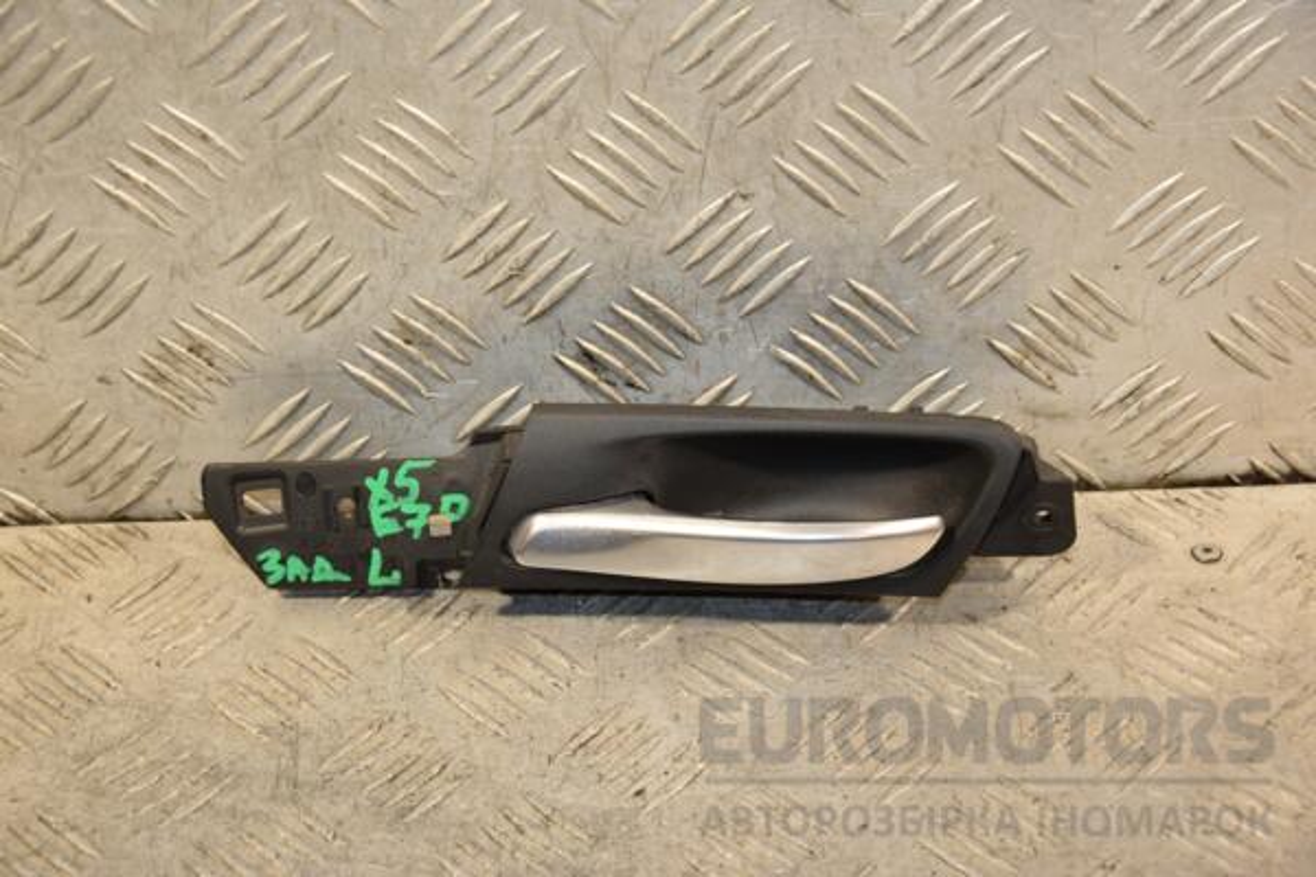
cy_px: 438
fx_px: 3399
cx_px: 658
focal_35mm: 93
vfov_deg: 14.7
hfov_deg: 21.9
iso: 800
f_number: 5.3
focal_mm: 62
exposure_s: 1/160
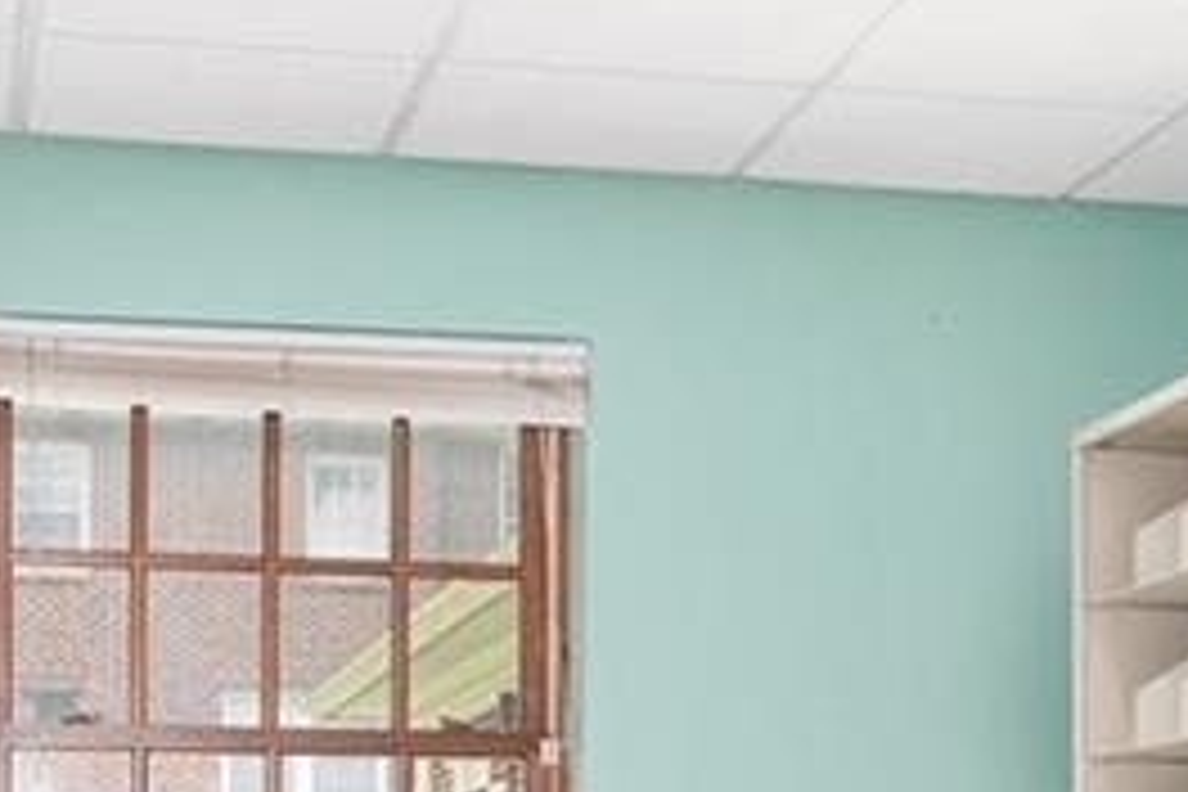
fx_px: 2805
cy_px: 1044
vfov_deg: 15.3
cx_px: 598
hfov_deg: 23.9
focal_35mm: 85
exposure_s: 1/2.5
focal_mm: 14
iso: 400
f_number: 7.1
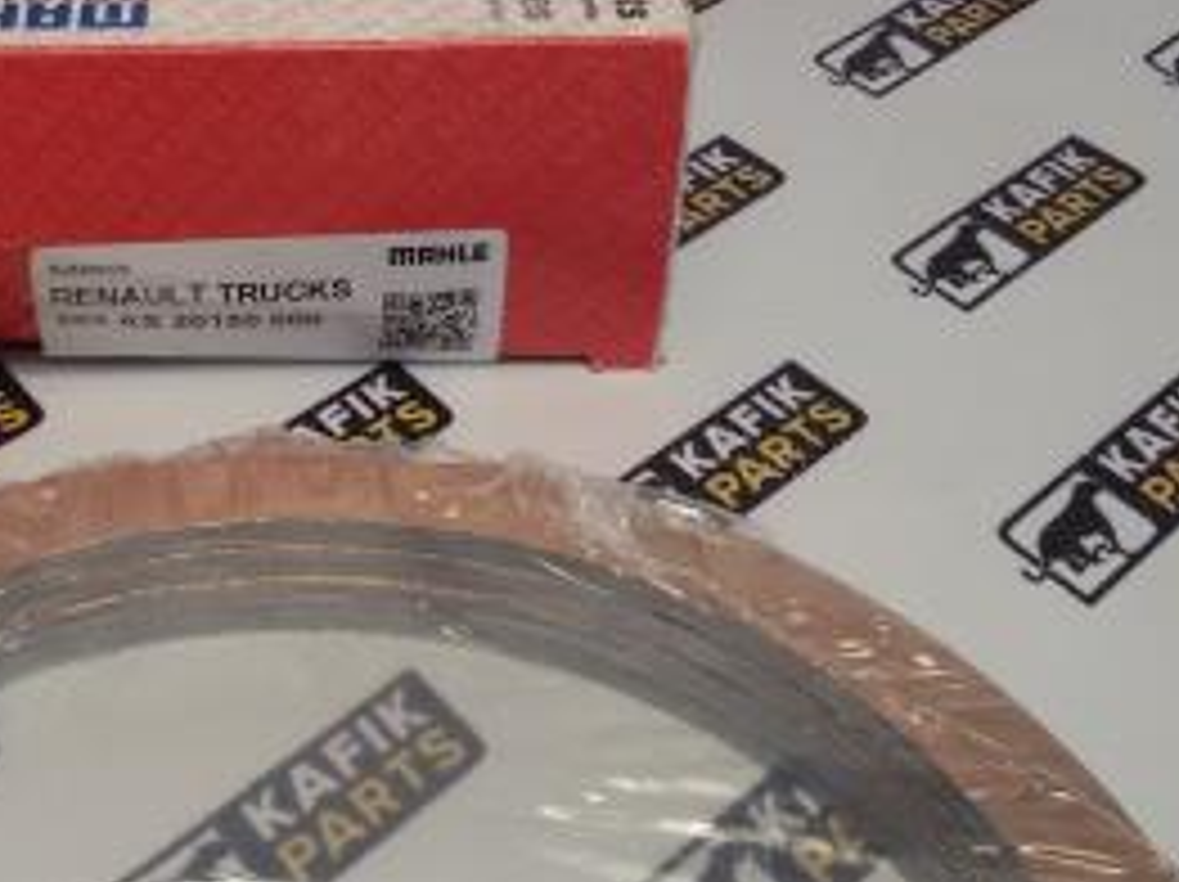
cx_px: 248
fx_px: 2178
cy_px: 385
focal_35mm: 64
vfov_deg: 22.9
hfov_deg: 29.6
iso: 40
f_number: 2.4
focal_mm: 2.93
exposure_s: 1/50
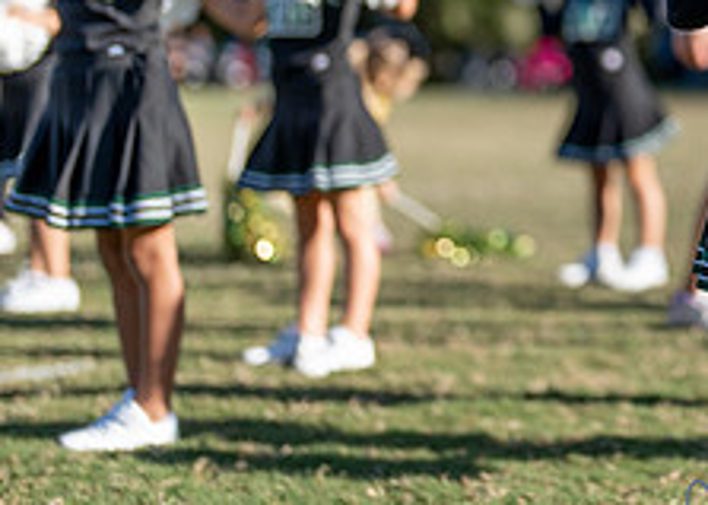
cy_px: 57
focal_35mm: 136
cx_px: 768
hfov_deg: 14.4
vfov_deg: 10.5
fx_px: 2733
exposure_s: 1/6400
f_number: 1.2
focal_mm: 50
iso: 100
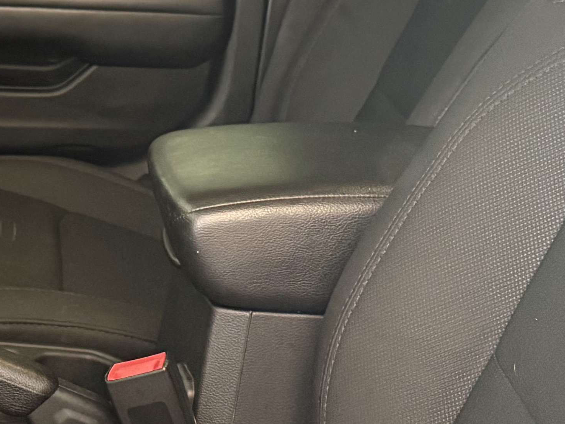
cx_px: 107
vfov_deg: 15.6
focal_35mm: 94
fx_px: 1535
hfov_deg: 20.6
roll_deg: -3.7
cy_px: 98
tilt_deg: -14.6
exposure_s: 1/60
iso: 640
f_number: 1.78
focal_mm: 6.76
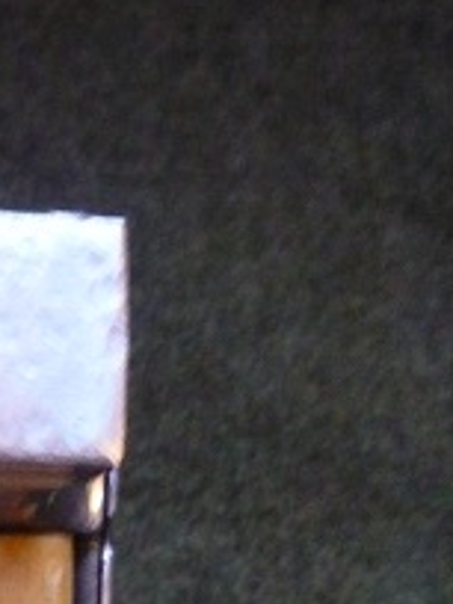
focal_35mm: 77
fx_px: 1344
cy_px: 672
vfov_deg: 23.7
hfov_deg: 18.7
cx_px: 15
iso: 800
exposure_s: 1/8
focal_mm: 5.2
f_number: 3.3
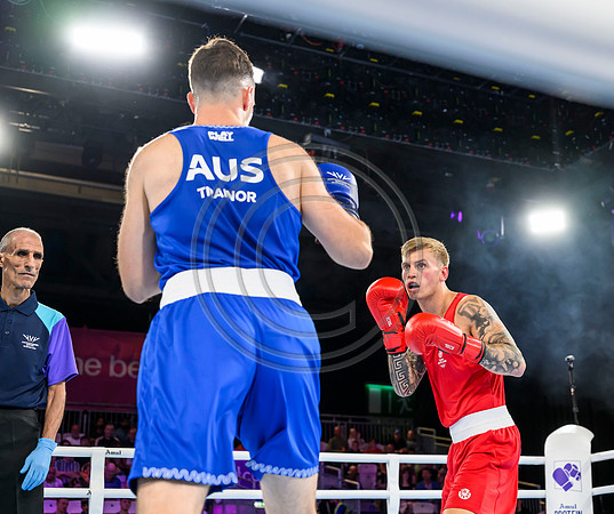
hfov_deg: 36.6
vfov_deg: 31.2
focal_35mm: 50
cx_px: 386
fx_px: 922
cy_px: 257
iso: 2000
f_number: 3.2
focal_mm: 43
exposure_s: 1/1600
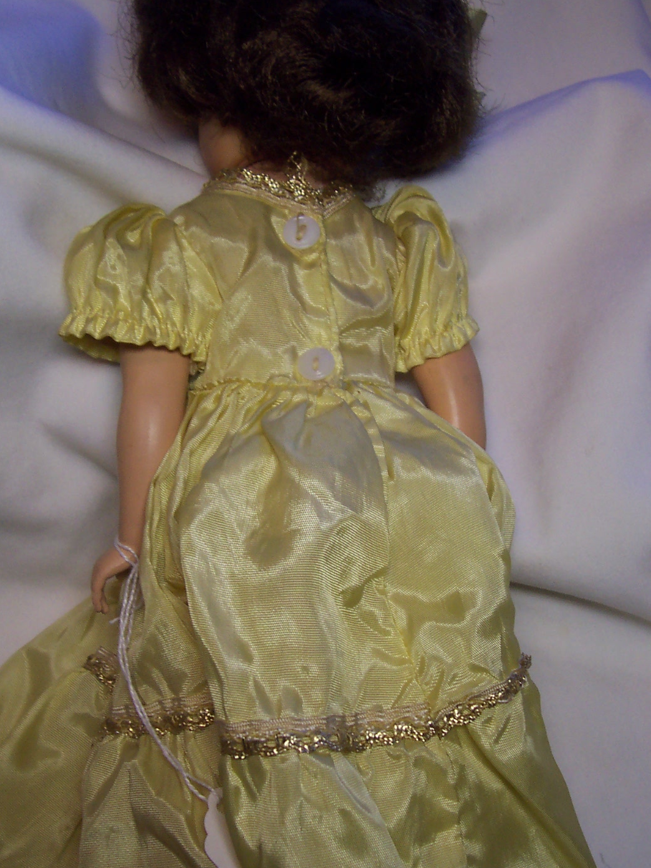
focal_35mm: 44
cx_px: 334
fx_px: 1104
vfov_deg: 42.9
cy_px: 494
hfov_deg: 32.9
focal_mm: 5.6
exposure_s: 1/60
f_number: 2.8
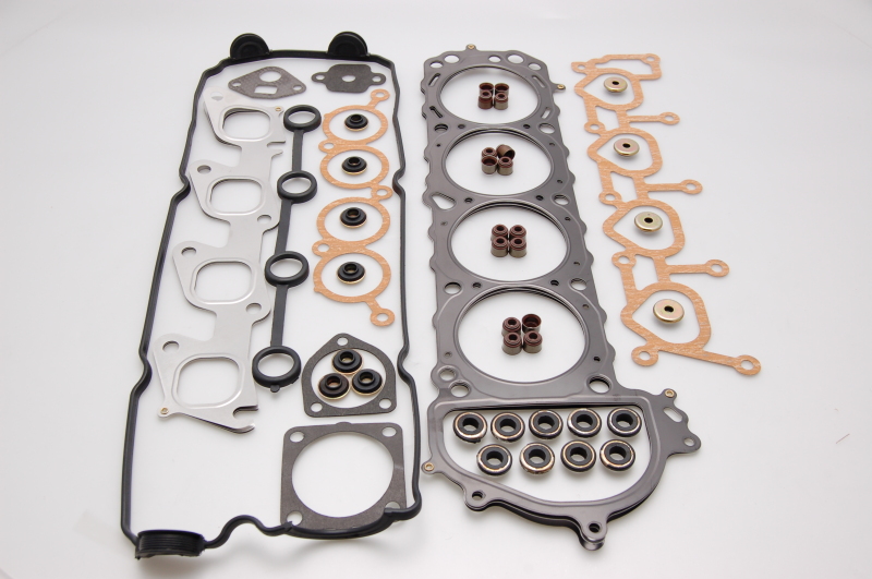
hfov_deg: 49.6
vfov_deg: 34.1
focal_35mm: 39
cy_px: 290
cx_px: 436
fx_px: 943
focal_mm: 26
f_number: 7.1
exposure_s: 1/125
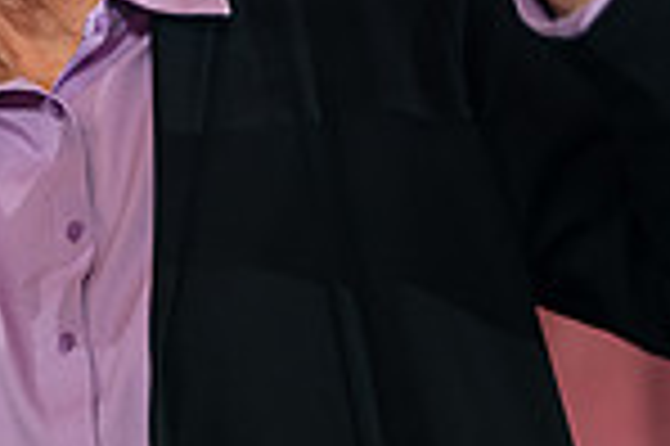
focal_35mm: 428
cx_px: 67
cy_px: -38
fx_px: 7957
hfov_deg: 4.8
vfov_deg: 3.2
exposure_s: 1/200
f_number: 3.2
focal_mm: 110
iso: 1250
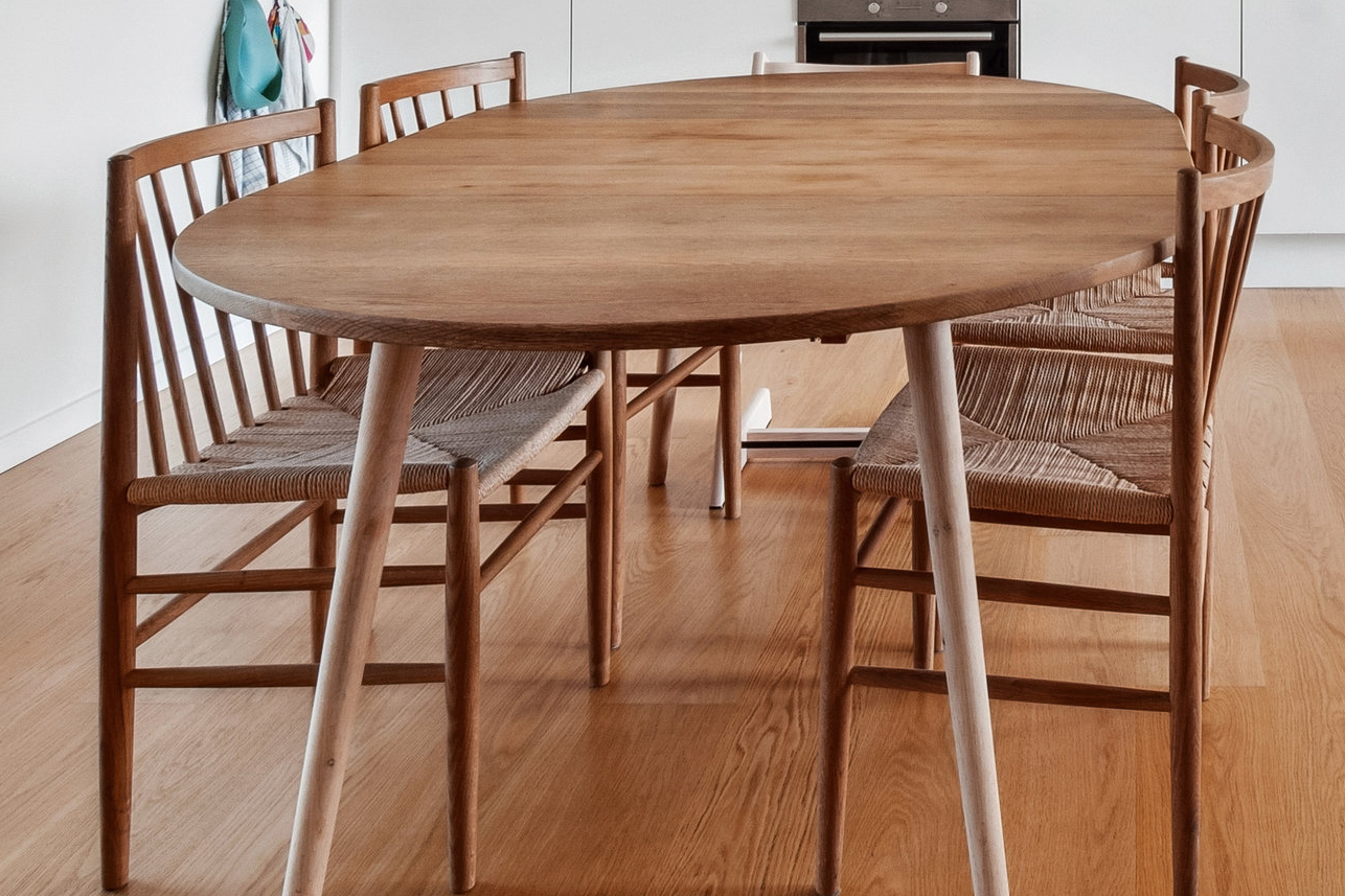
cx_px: 1122
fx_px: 1569
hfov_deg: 43.7
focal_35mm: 42
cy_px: -131
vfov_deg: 28.4
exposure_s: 1/8
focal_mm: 12
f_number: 10
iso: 200
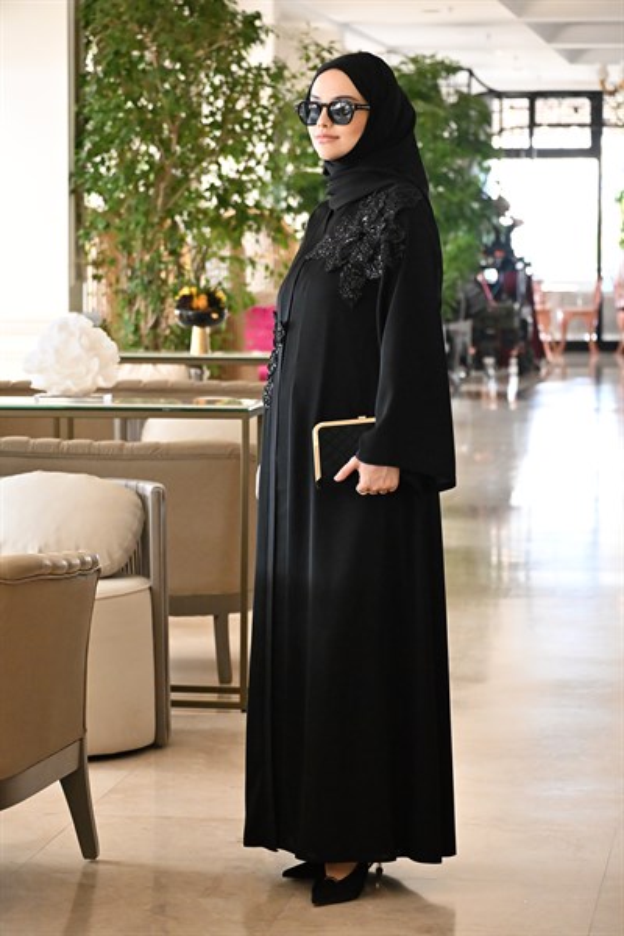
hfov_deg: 11.3
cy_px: 468
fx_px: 3159
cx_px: 312
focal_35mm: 122
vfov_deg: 16.9
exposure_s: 1/250
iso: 6400
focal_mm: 81
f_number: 5
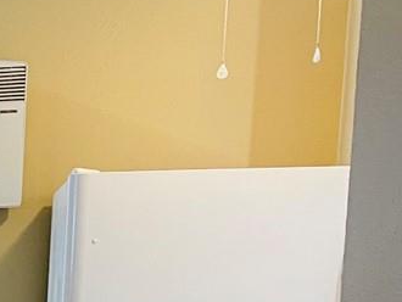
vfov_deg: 11.2
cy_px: 498
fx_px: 1464
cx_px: -475
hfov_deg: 12.9
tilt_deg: -7.5
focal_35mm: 126
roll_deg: -0.1
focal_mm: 4.2
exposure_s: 1/60
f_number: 1.6
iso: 125
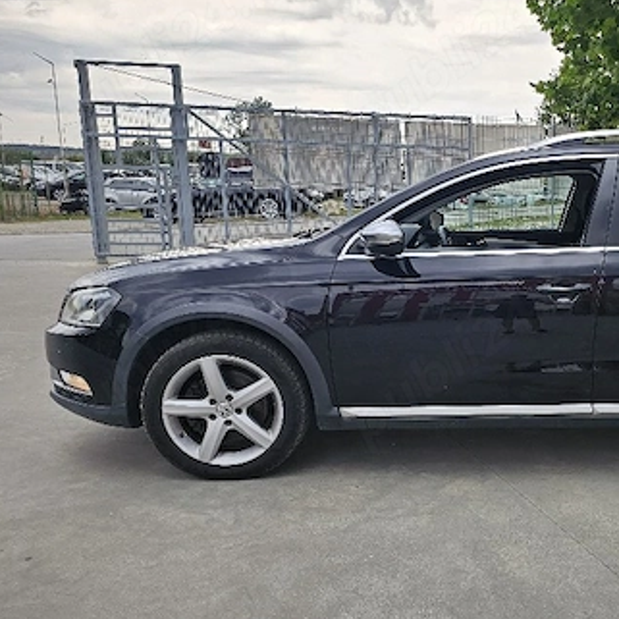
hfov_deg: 40.7
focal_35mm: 38
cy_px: 357
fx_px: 769
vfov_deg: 43.7
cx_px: 552
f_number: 1.7
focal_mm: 6.3
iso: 25
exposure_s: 1/370
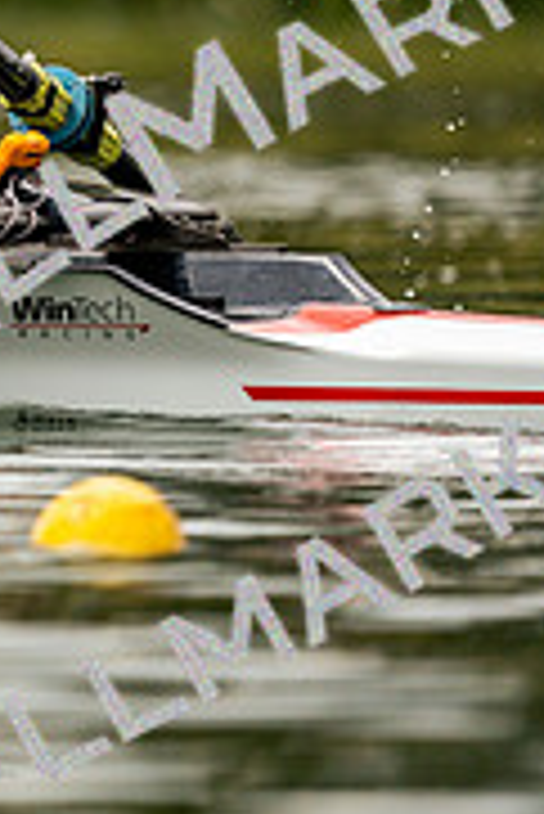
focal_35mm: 1638
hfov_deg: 0.8
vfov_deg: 1.3
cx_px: -566
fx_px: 37054
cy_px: 7
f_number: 6.3
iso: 320
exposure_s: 1/2000
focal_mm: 512
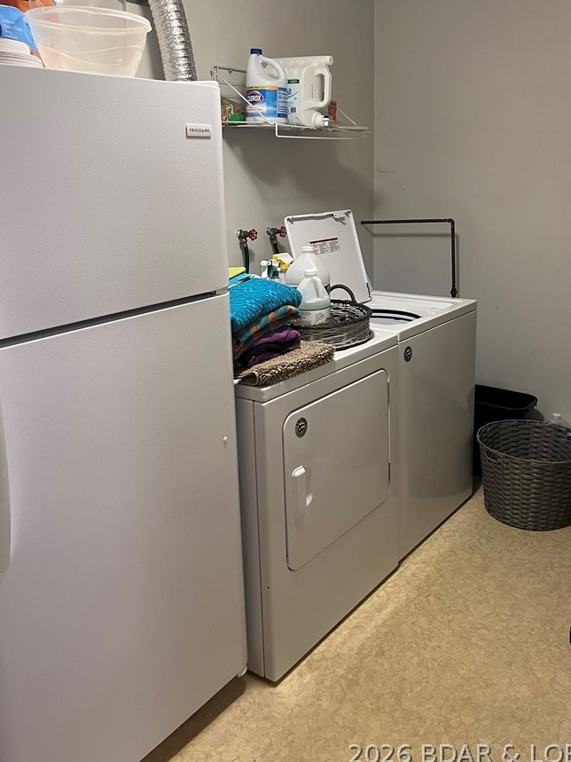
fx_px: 682
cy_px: 320
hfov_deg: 45.3
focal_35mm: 31
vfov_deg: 58.1
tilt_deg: -13.2
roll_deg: +0.7
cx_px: 325
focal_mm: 5.1
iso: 200
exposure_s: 1/60
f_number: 1.6
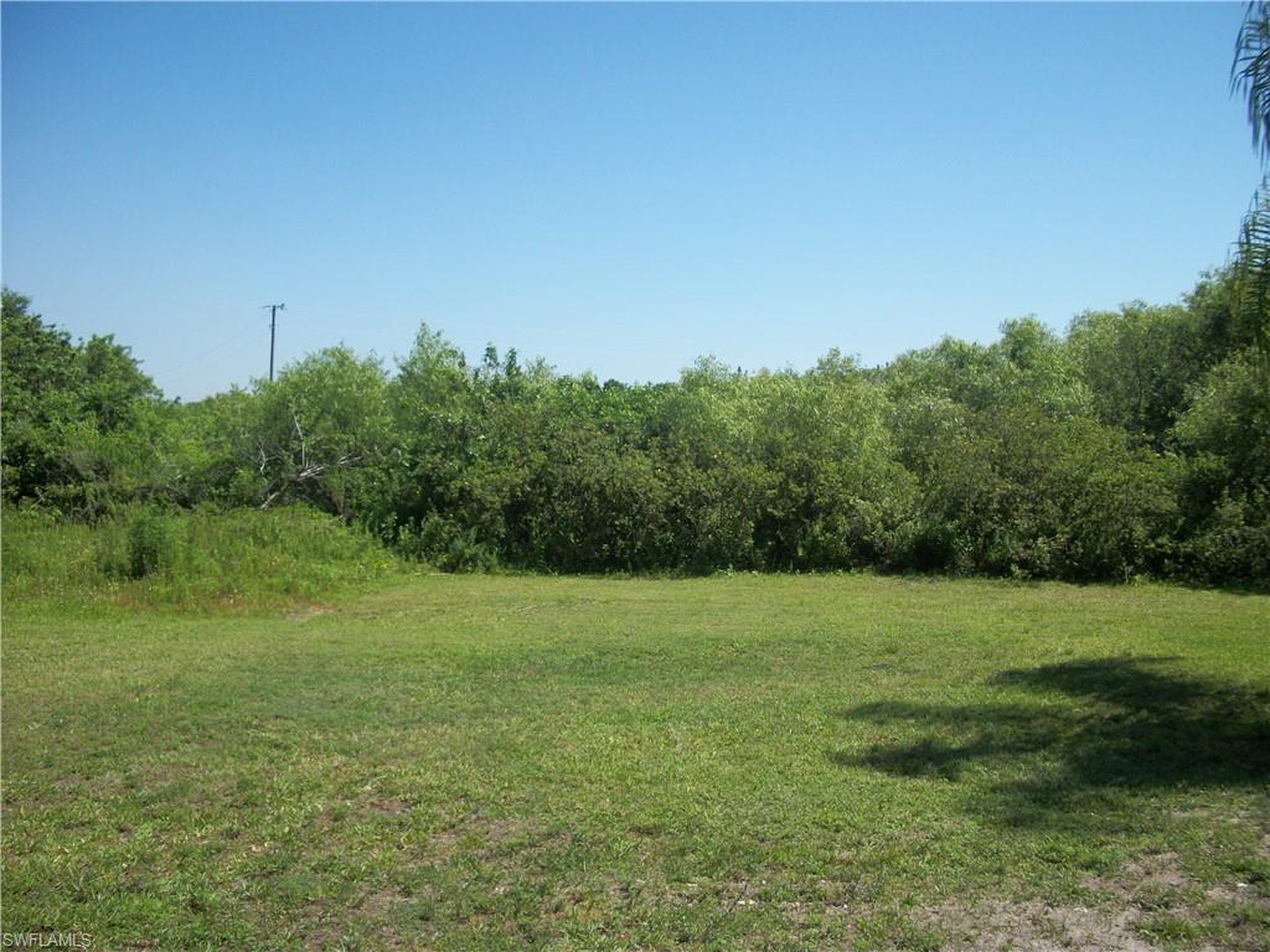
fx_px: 1174
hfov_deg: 56.8
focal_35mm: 32
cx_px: 635
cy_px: 476
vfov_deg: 44.2
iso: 80
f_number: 8.8
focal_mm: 5.7
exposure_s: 1/200
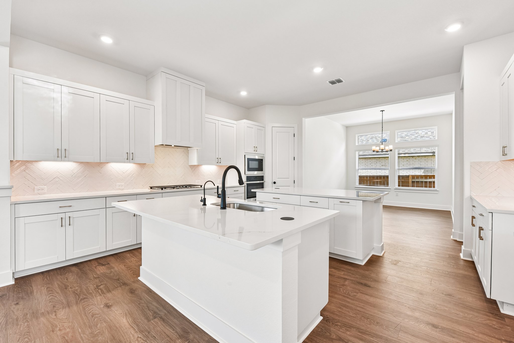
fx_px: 214
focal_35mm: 15
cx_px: 257
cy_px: 172
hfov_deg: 100.4
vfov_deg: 77.3
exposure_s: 1/15
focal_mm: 15
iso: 140
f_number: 8
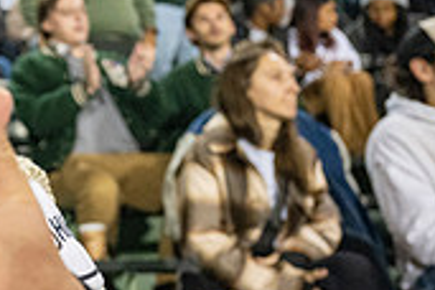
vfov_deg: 15.9
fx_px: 1027
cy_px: 24
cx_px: -237
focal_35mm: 85
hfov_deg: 20.2
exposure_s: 1/500
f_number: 3.2
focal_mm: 25
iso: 2000
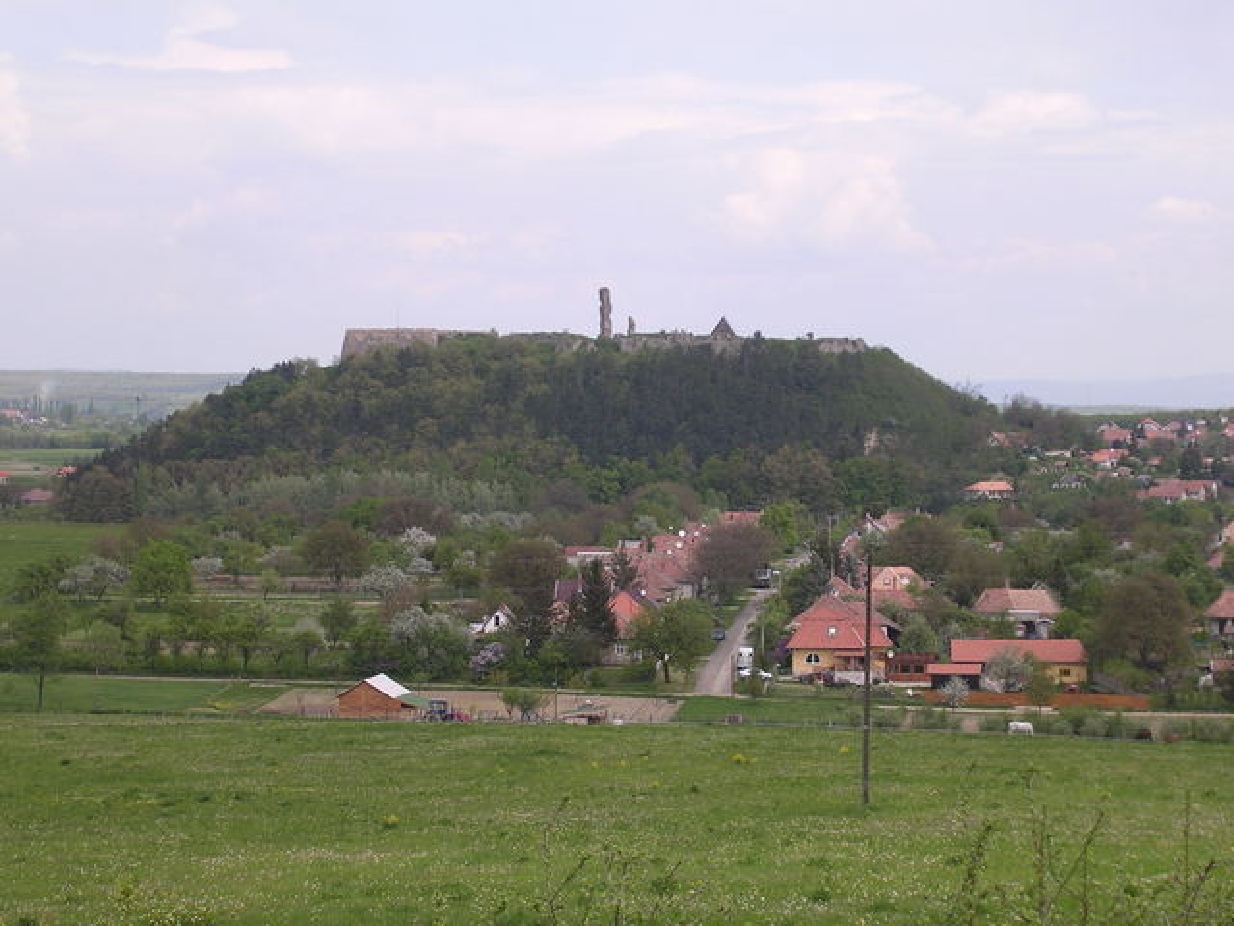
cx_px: 617
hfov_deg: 17.1
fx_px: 4100
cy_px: 463
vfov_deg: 12.9
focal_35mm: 115
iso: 100
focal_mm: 17.4
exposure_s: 1/268
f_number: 4.9
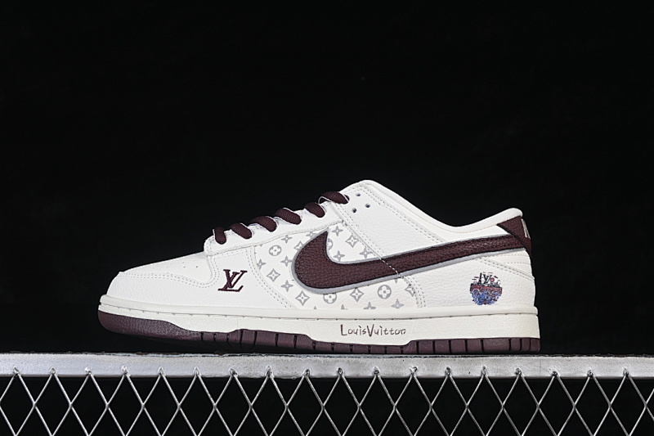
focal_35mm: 72
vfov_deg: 18.9
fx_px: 1308
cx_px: 327
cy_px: 218
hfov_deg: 28.1
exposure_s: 1/80
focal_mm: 48
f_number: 8
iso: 160
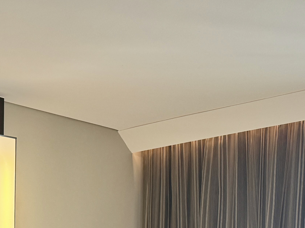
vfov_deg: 15.9
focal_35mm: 82
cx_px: -14
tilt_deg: -7.9
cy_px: 383
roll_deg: -0.6
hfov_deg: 22.7
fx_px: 722
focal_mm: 6.86
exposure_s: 1/100
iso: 160
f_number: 1.78
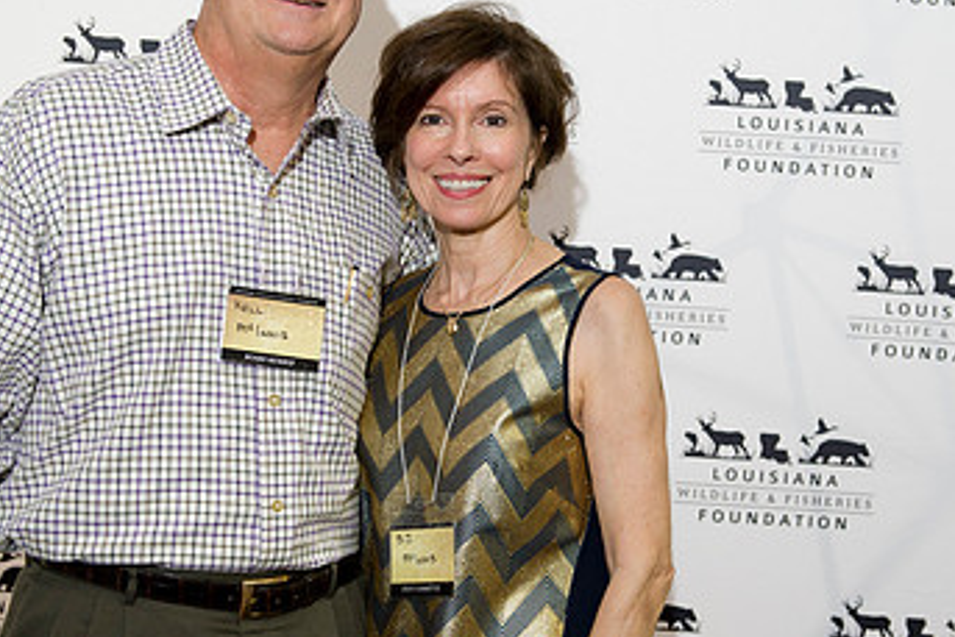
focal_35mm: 71
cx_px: 540
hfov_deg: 28.4
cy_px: 325
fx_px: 1884
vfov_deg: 19.2
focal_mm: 42
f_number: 3.5
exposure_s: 1/125
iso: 800
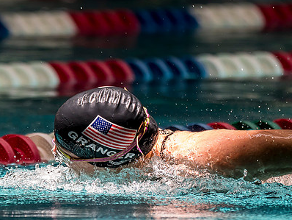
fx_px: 8154
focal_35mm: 966
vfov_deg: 1.5
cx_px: 82
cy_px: 192
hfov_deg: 2.1
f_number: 2.8
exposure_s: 1/1000
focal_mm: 200
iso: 500
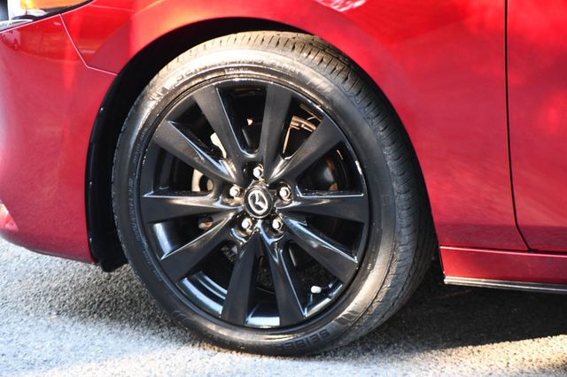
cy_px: 188
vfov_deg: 8.2
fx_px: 2645
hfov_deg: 12.2
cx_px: 284
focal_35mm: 168
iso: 1600
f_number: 4.8
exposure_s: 1/125
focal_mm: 112
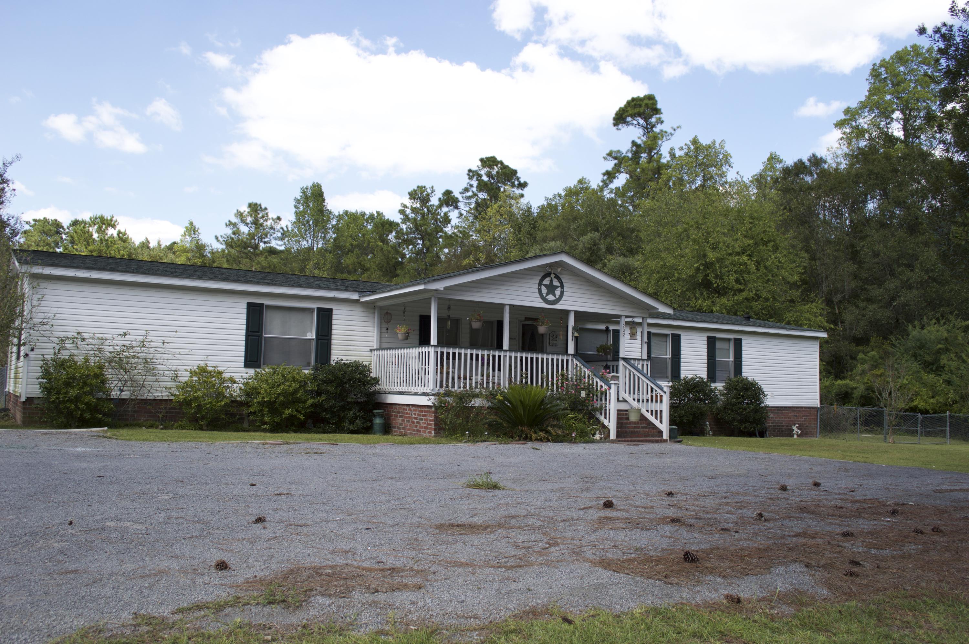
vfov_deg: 43.5
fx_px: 807
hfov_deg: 62.0
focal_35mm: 30
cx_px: 484
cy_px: 322
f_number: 7.1
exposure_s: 1/200
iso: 100
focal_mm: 20
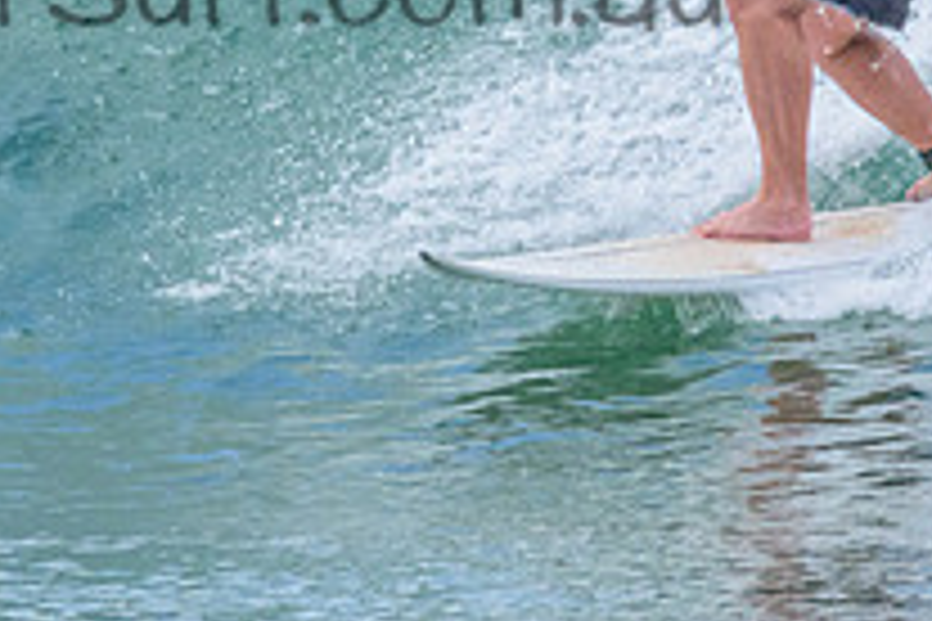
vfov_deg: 0.6
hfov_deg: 0.9
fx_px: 58012
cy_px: -79
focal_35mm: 2241
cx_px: 248
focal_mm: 800
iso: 3600
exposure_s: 1/1250
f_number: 11
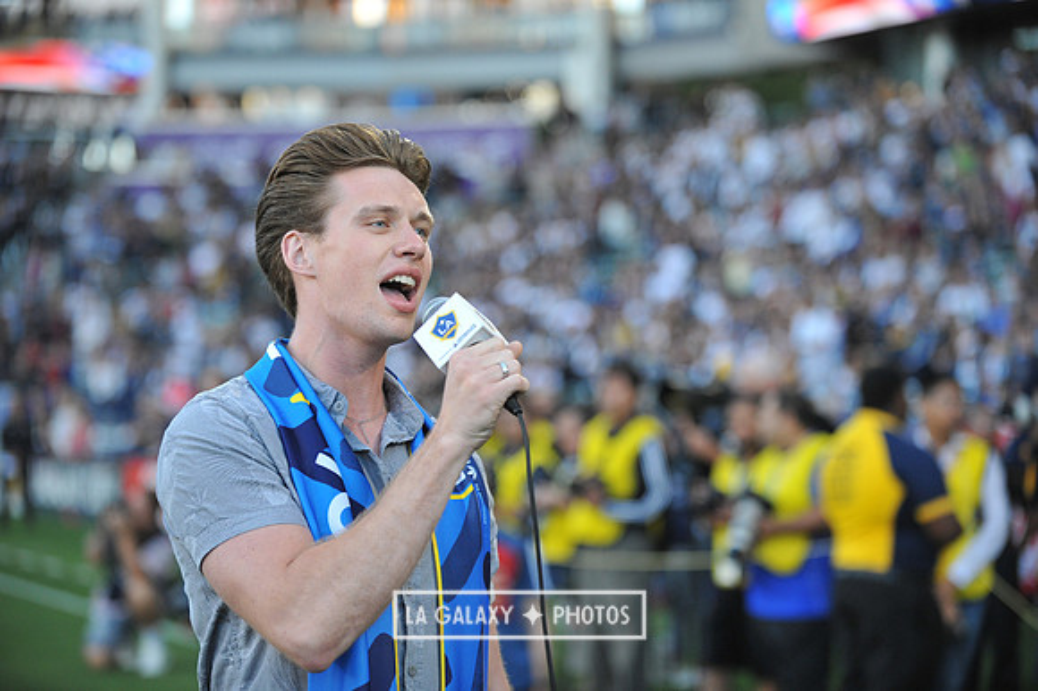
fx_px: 2738
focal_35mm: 95
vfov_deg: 14.4
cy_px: 346
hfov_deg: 21.5
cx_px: 519
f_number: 2.8
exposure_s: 1/1000
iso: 1600
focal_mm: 95
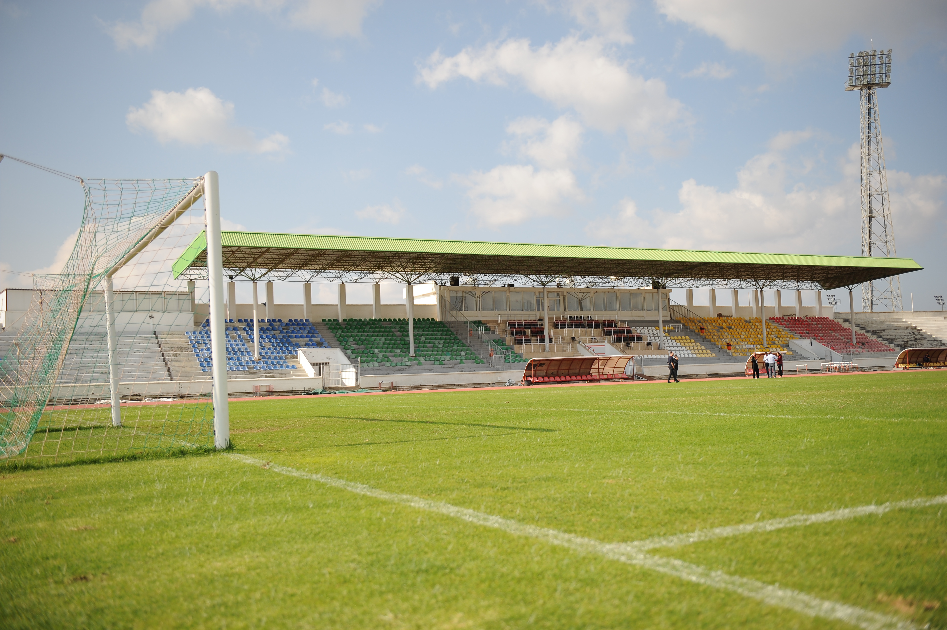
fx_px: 920
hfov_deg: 54.5
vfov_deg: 37.8
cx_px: 474
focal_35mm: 35
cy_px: 315
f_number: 2.8
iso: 200
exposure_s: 1/3200
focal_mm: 35
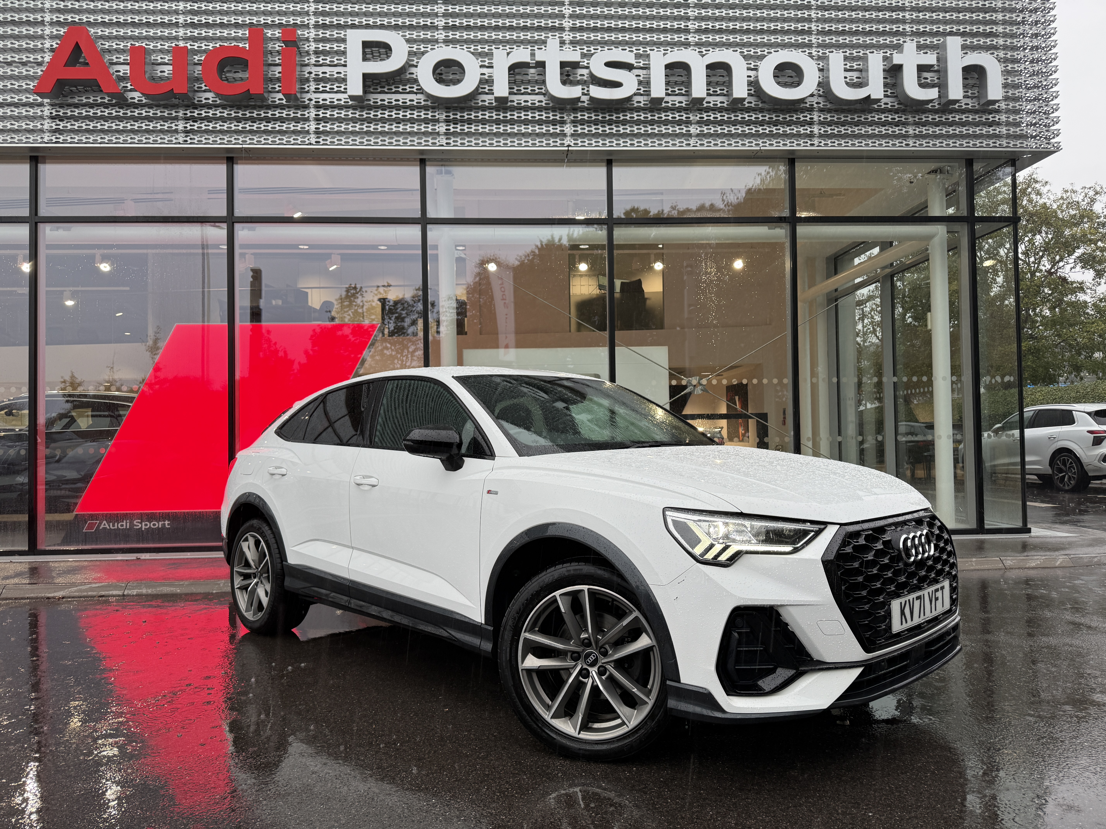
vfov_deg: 56.8
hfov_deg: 71.6
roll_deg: +0.7
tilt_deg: +2.1
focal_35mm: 24
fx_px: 767
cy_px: 414
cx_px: 553
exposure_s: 1/102
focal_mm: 6.76
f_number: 1.78
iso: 64
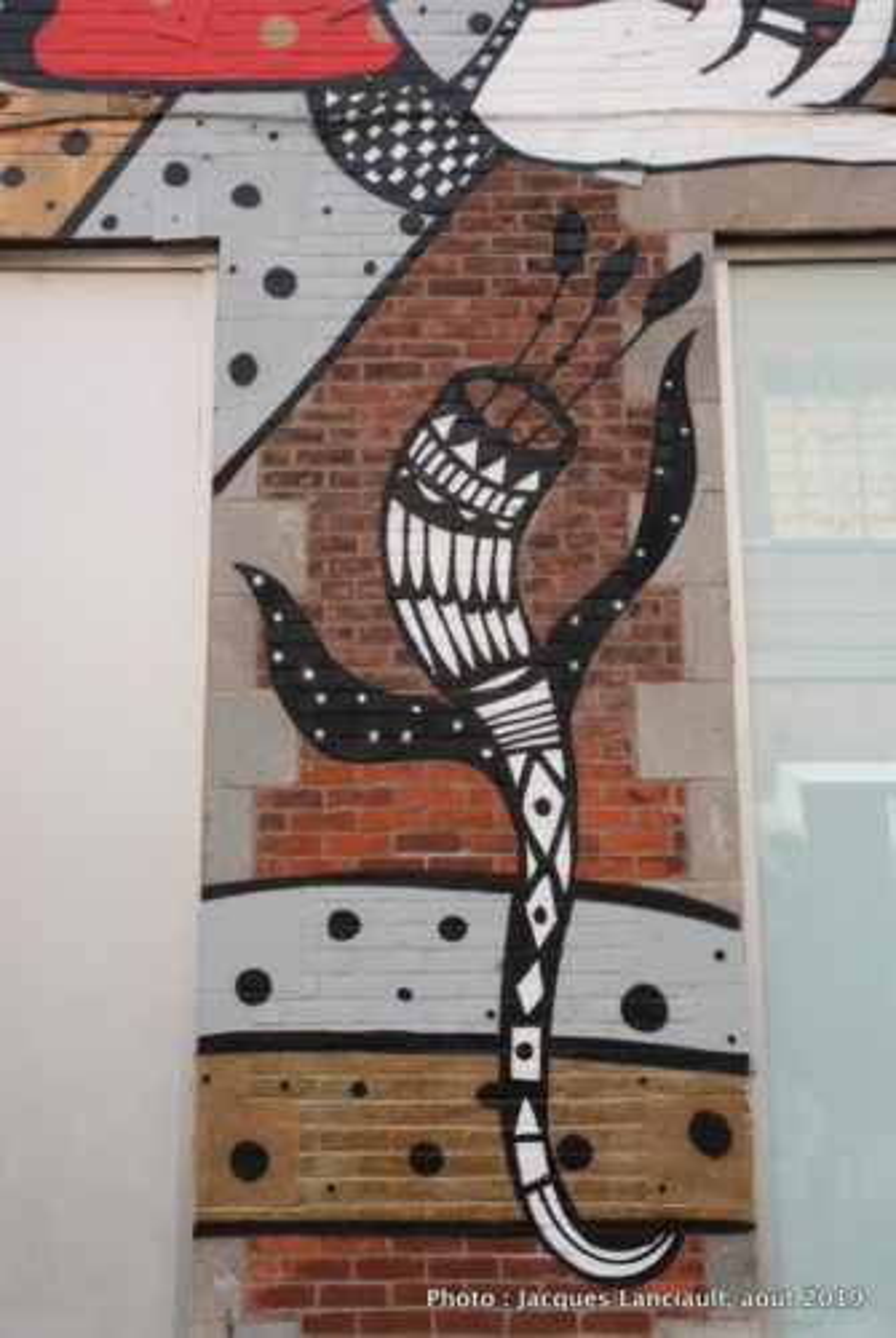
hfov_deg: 33.1
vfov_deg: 47.9
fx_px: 1507
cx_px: 448
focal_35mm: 40
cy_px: 669
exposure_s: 1/80
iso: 500
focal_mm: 27
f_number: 14
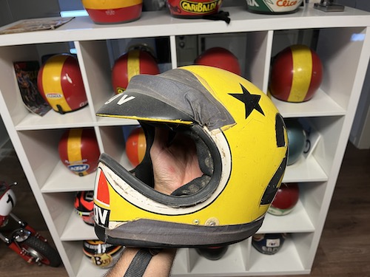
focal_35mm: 26
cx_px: 185
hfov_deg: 67.3
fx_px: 278
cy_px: 138
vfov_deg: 53.1
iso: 80
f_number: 1.6
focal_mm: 5.1
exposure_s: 1/50
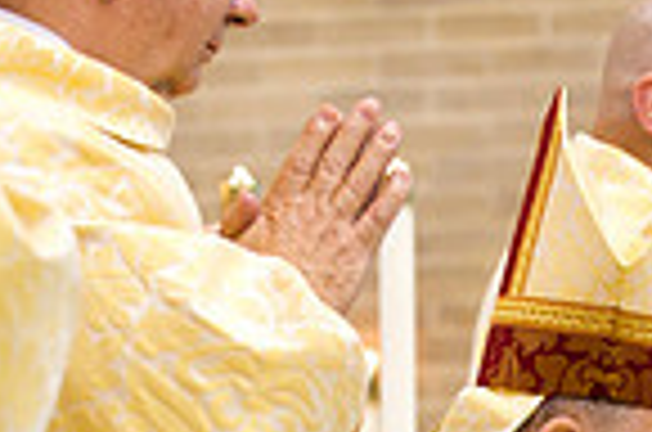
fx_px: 6235
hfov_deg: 6.0
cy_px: 801
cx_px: 598
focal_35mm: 345
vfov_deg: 3.9
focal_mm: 86
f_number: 2.8
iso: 2000
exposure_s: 1/100
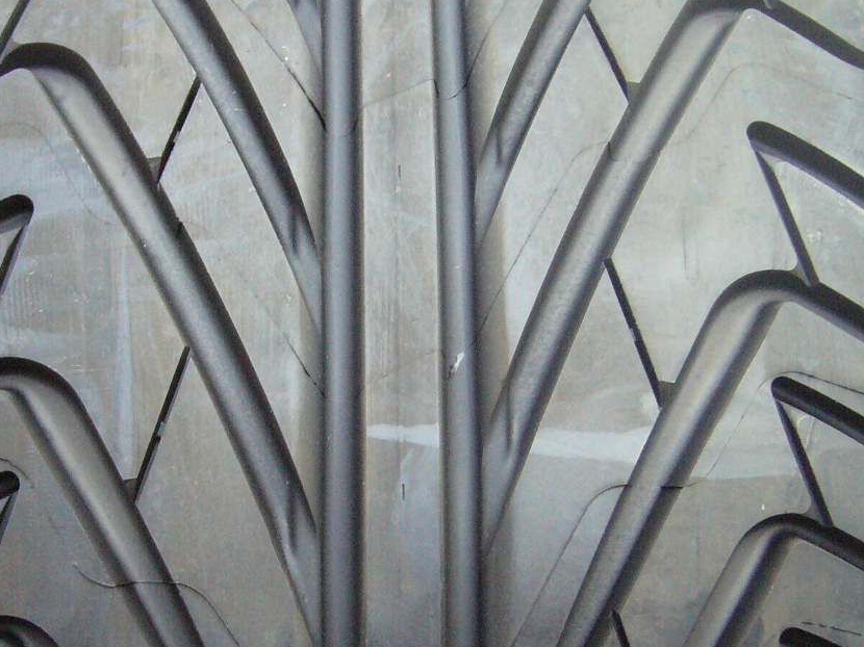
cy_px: 388
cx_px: 399
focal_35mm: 54
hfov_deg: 35.5
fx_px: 1347
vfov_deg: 27.0
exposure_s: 1/60
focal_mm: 5.8
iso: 400
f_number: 2.8
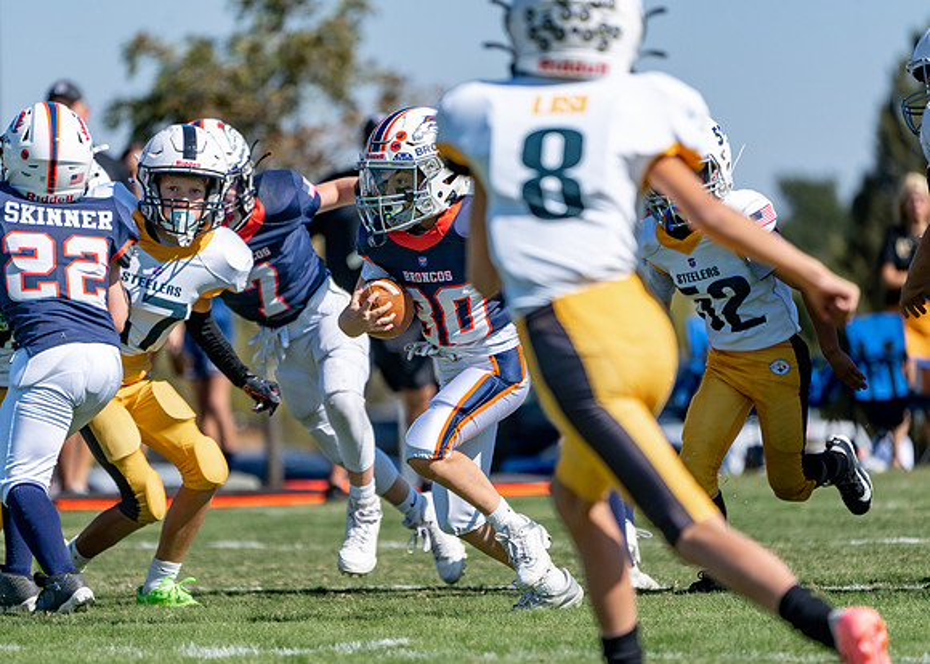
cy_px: 324
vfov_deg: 3.5
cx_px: 408
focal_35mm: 406
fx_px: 10732
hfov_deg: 5.0
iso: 250
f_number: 5.6
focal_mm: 364
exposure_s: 1/1600
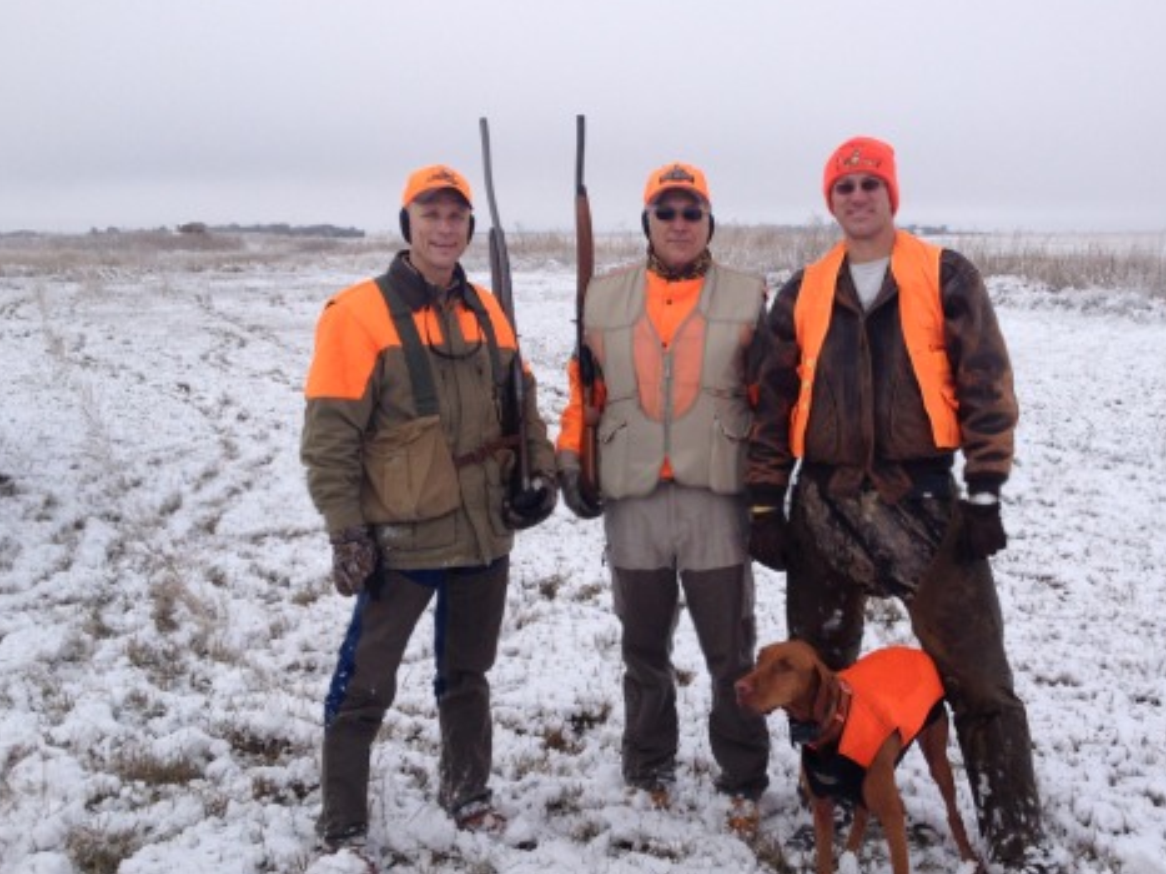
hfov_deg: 39.3
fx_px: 1616
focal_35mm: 48
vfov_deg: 30.2
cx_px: 759
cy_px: 385
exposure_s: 1/2632
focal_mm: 4.28
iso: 50
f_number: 2.4
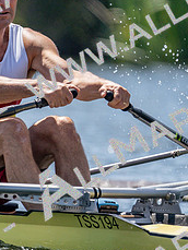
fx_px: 10251
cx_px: -55
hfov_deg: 1.1
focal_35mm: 1417
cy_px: 117
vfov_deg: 1.4
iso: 400
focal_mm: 582
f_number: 6.3
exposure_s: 1/2000
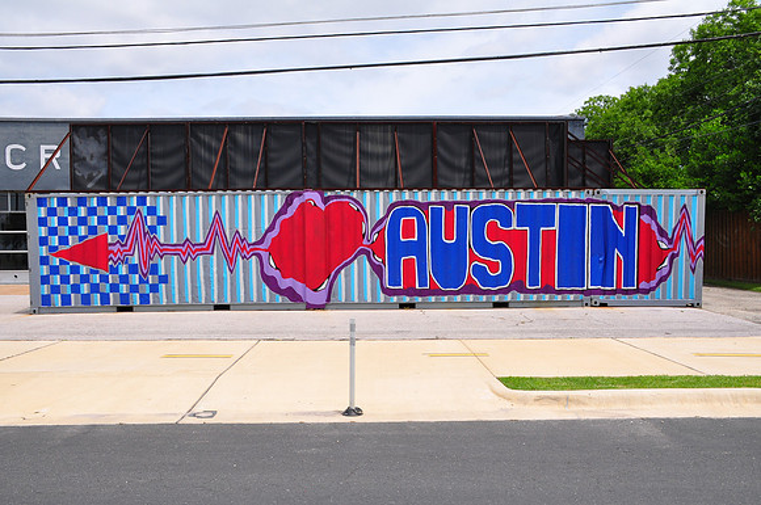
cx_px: 380
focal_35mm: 33
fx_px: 697
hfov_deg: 57.3
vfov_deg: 39.9
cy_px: 252
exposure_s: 1/125
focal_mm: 22
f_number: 22
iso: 320
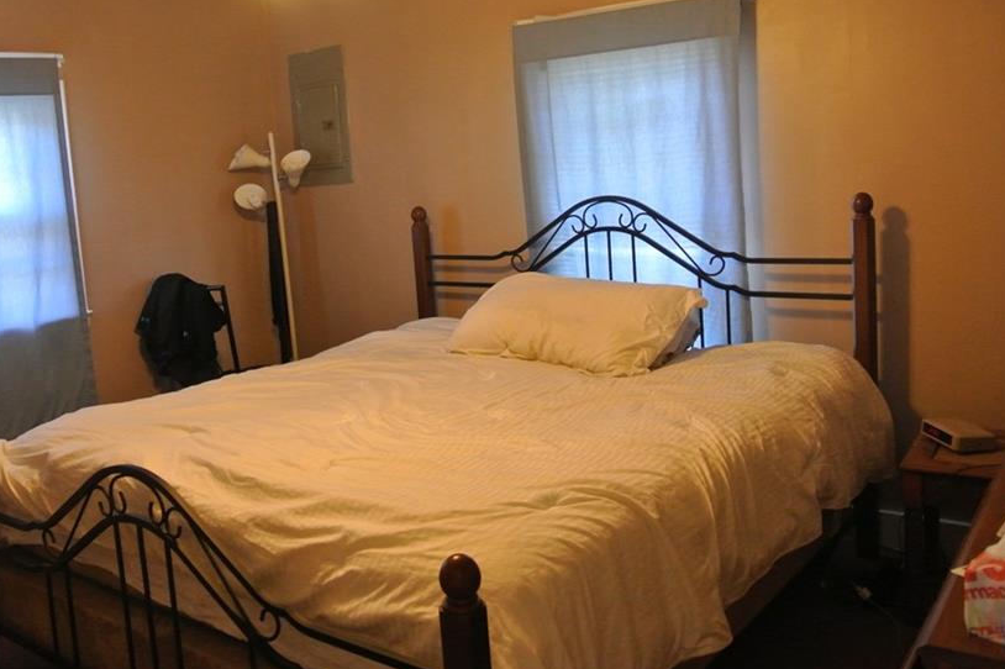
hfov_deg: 55.6
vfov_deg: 38.7
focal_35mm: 34
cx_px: 428
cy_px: 279
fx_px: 949
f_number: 3.5
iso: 800
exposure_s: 1/30
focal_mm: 10
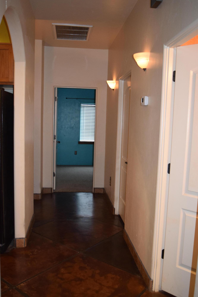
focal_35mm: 34
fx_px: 285
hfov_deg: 38.4
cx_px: 99
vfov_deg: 55.1
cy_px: 148
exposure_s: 1/60
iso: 2000
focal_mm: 23
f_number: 3.8
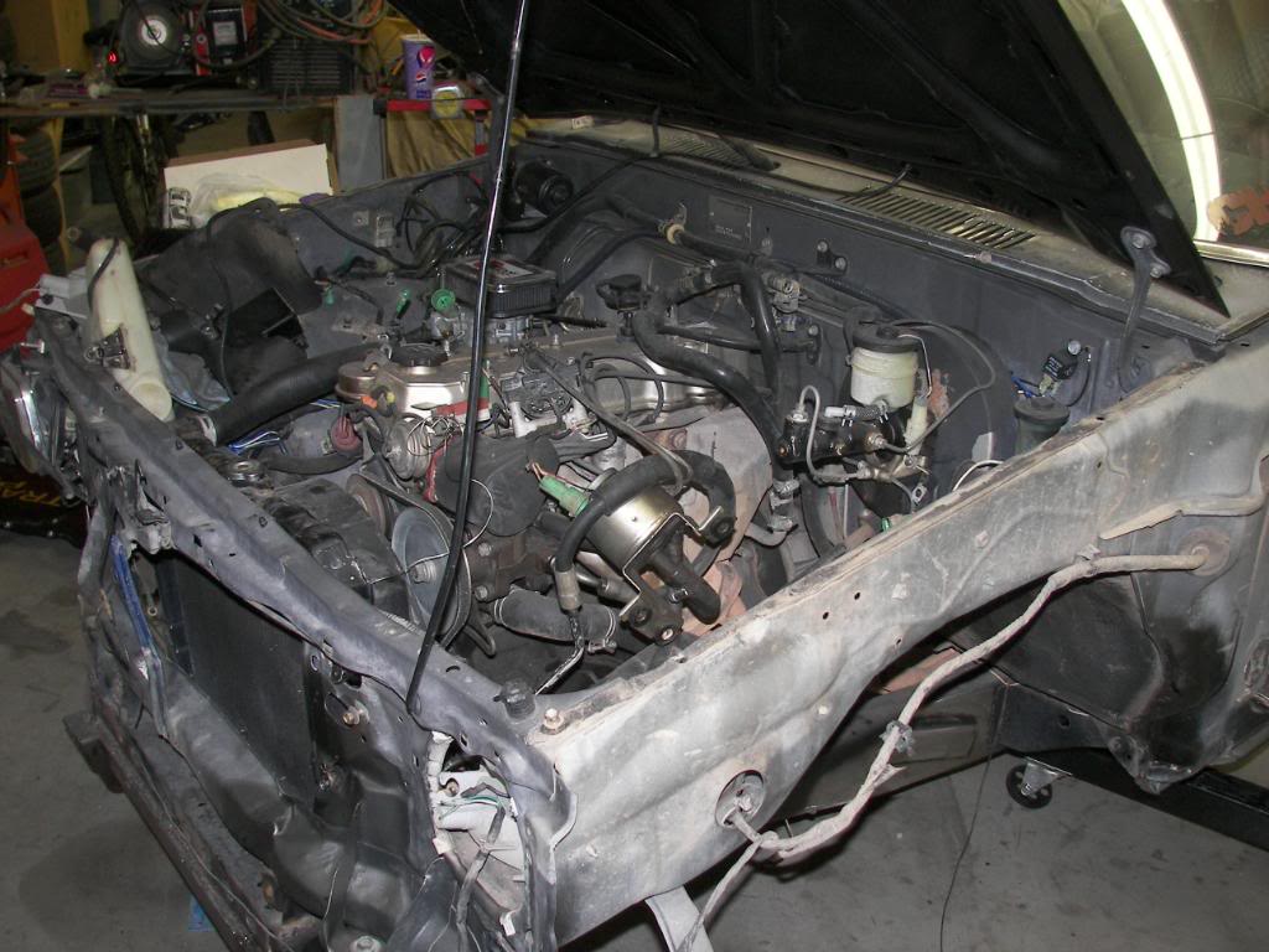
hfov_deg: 51.4
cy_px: 476
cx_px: 634
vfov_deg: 39.7
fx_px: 1320
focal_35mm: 36
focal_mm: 6
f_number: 2.8
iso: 100
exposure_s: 1/30
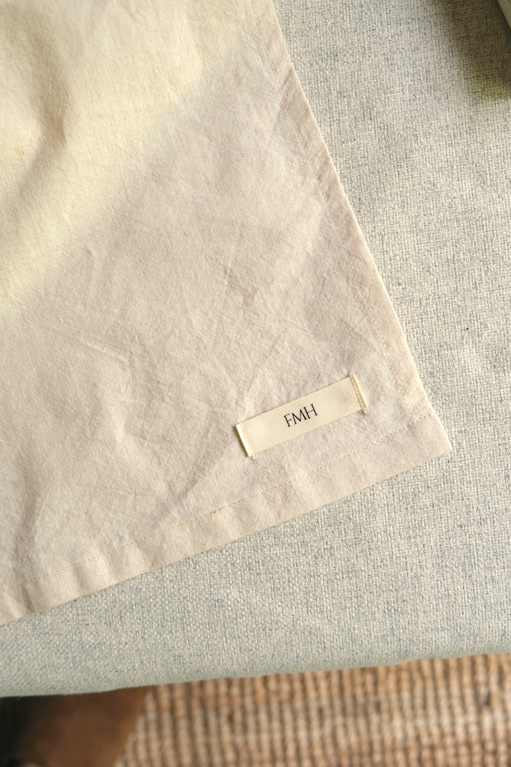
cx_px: 256
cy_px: 384
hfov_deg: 47.9
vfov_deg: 67.4
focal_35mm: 27
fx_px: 575
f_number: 2.8
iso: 160
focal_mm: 18
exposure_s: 1/75
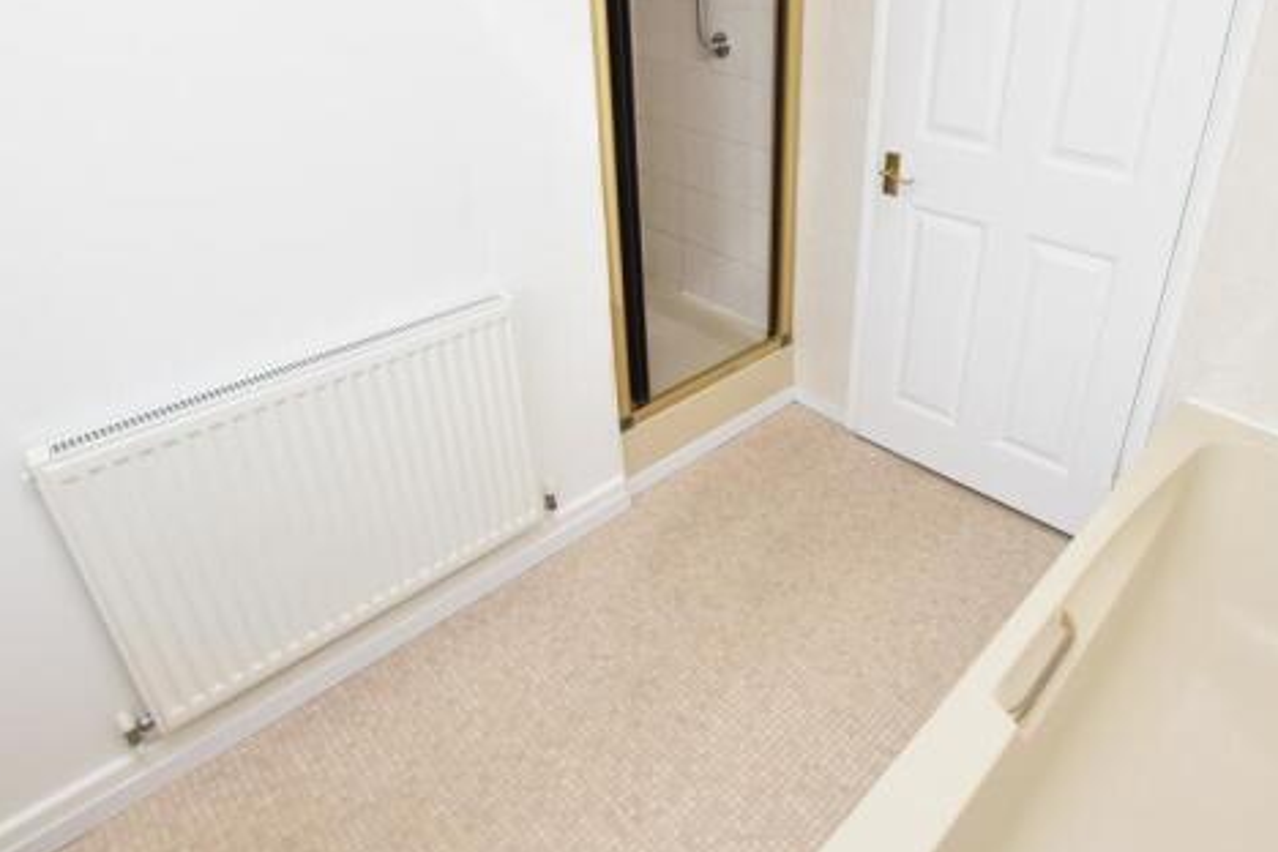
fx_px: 745
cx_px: 761
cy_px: 302
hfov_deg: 80.3
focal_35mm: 21
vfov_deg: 58.5
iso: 640
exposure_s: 1/200
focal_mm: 10
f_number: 5
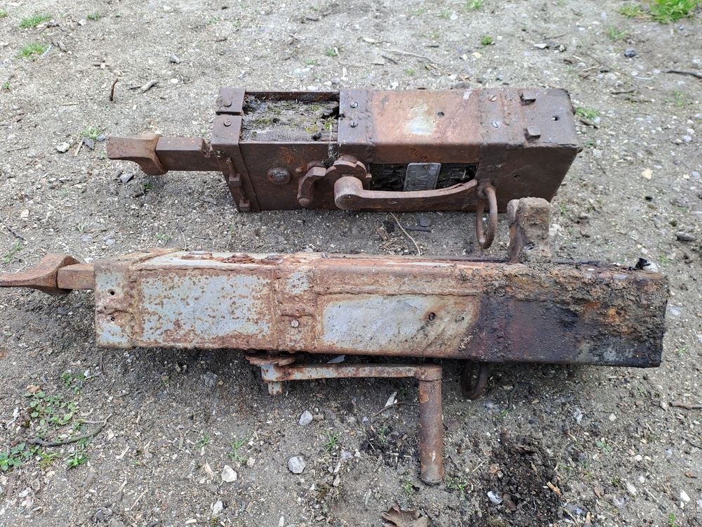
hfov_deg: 69.4
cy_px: 264
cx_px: 351
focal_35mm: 25
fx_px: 507
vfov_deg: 54.9
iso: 32
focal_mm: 4.65
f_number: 1.8
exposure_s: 1/100
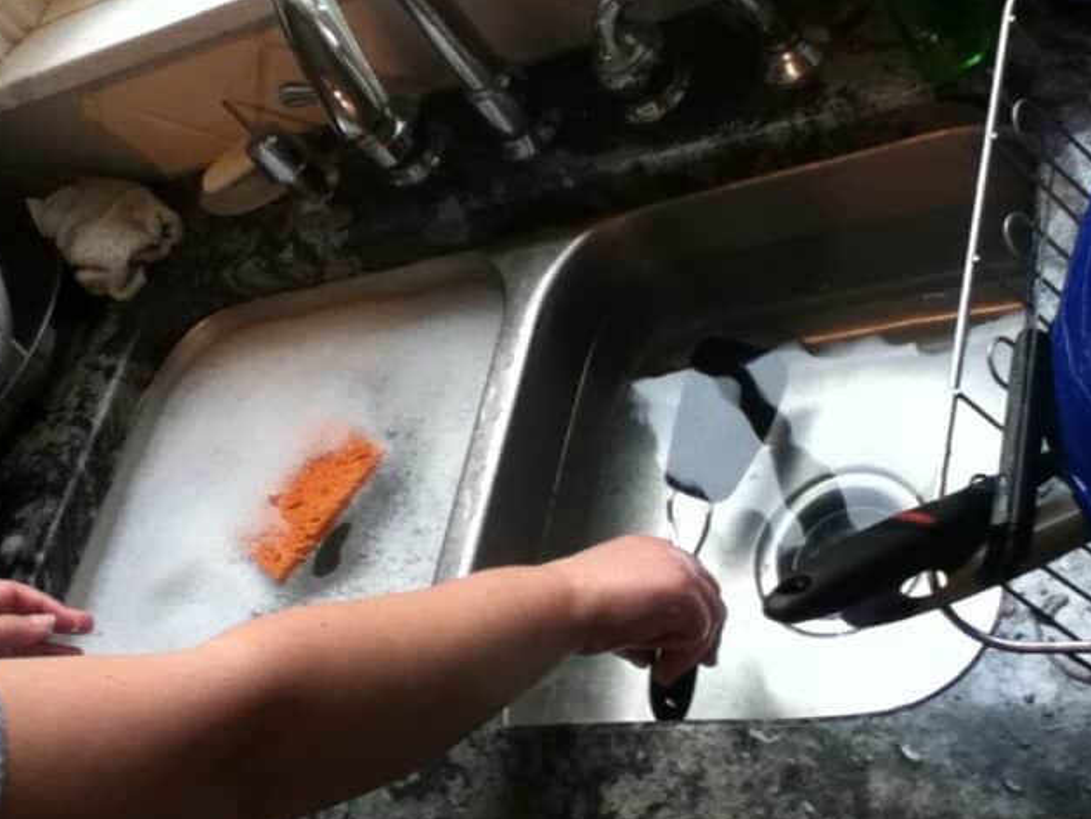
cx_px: 542
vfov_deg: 36.8
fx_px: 1230
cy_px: 454
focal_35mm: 39
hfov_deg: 47.8
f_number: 2.4
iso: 100
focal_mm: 3.85
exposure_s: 1/30
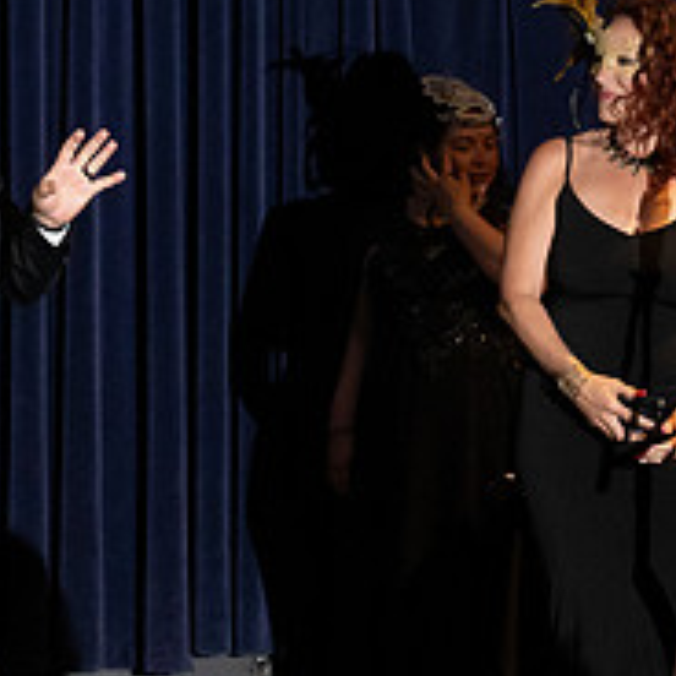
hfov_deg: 6.9
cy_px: 415
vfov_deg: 7.0
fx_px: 5546
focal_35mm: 251
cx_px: -70
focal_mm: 63
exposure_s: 1/200
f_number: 5
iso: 2500
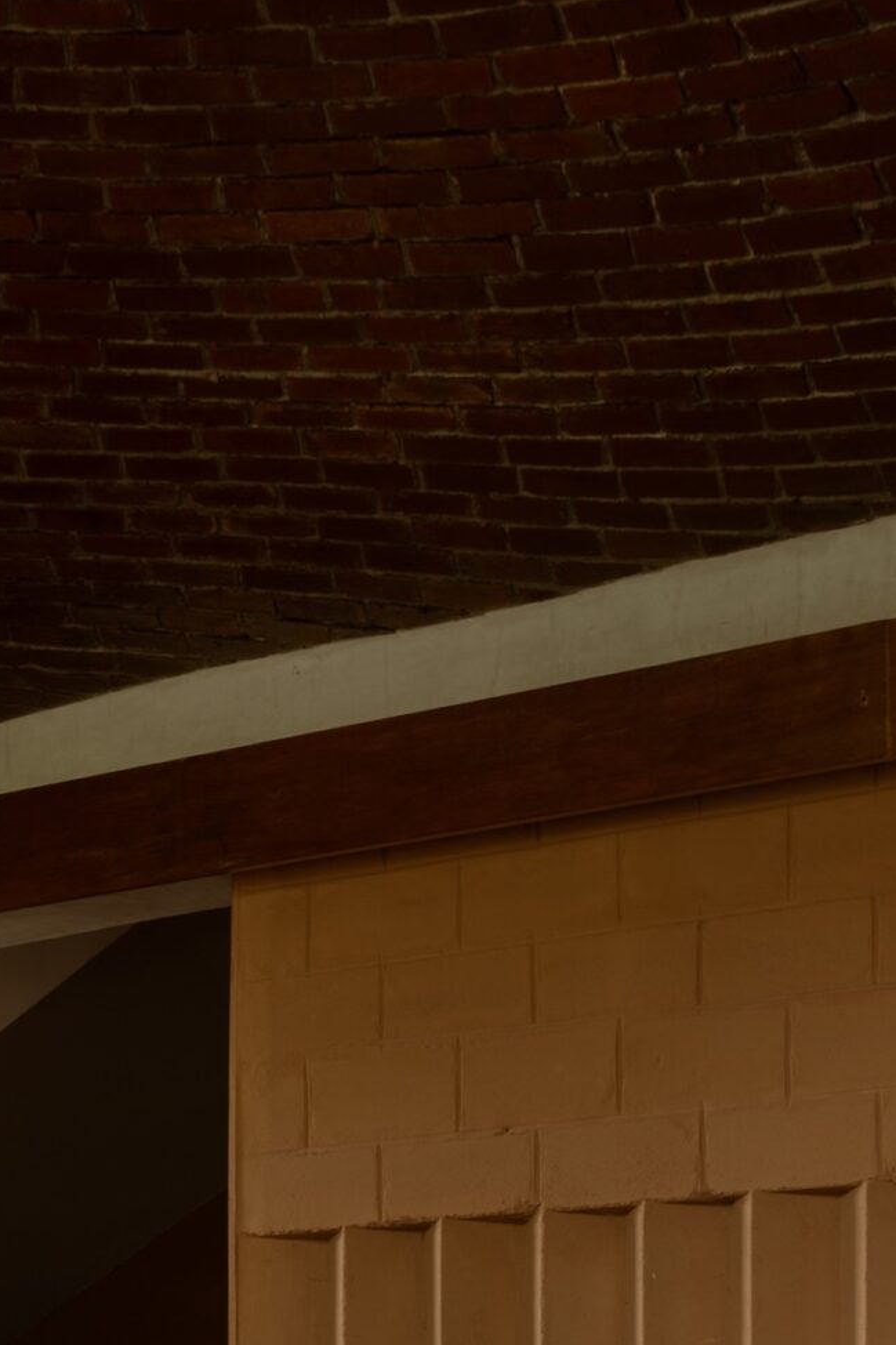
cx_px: 401
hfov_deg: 14.9
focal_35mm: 92
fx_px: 3436
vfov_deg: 20.7
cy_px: 1623
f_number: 8
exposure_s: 2
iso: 100
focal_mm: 35
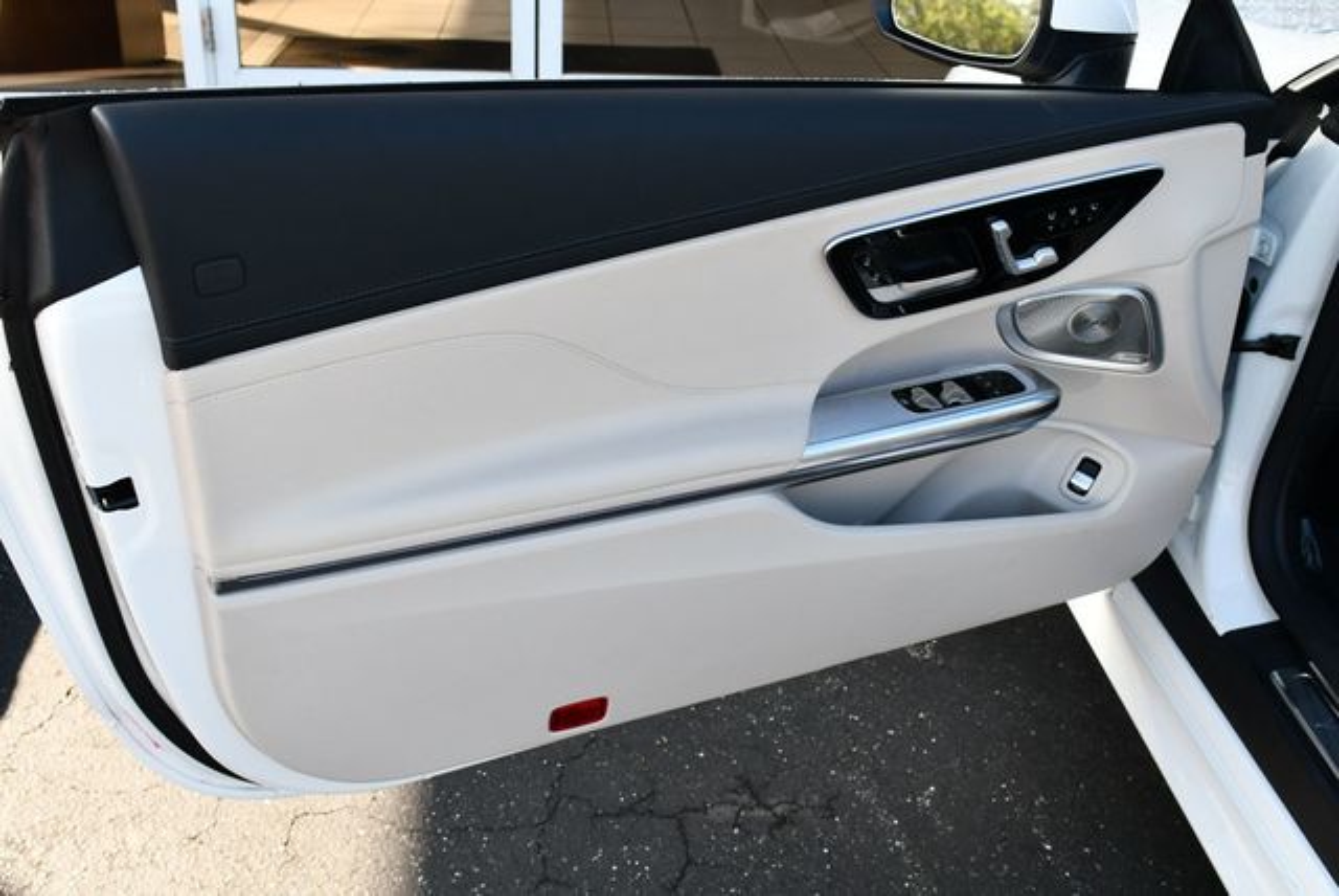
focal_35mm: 36
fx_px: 1340
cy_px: 448
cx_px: 670
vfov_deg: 36.9
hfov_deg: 53.1
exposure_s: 1/250
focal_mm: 18
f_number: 5.6
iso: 320
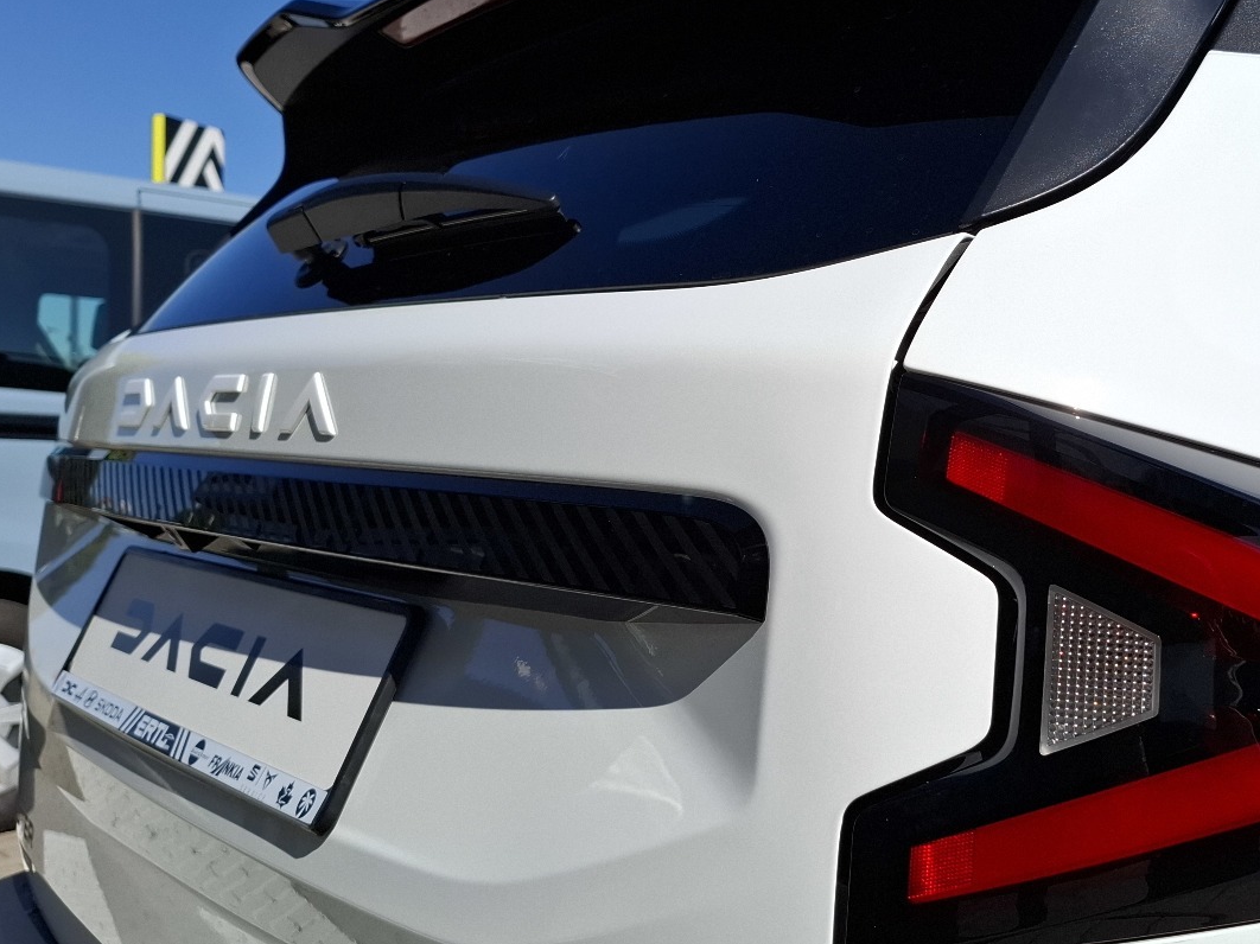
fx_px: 1419
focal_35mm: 39
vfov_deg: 36.8
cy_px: 463
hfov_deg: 46.7
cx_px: 886
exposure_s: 1/3390
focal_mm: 5.54
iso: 50
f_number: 1.8
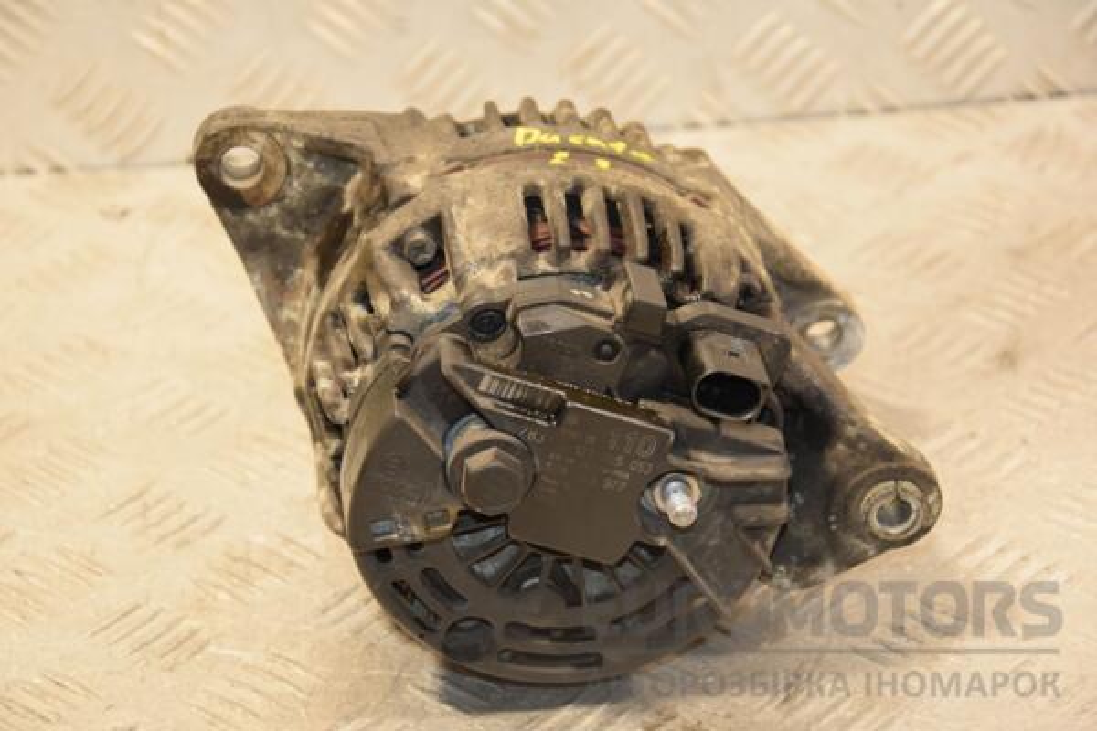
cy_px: 366
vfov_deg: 12.2
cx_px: 548
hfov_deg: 18.2
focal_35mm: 112
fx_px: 3428
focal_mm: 75
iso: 800
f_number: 5.3
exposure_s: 1/125
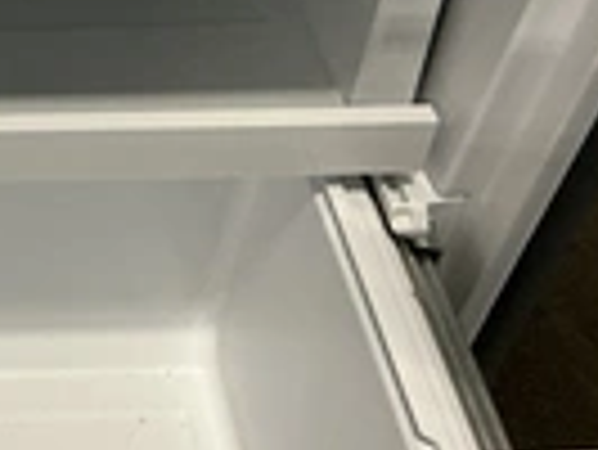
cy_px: -58
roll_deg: +1.7
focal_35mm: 84
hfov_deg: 20.7
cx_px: -234
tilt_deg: -42.6
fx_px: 1452
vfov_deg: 17.0
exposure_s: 1/60
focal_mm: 3
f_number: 1.8
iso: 160
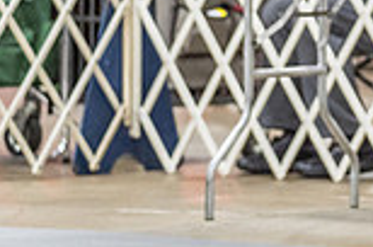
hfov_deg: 4.1
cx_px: 506
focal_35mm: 506
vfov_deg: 2.7
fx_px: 5232
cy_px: -54
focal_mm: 134
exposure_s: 1/160
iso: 2500
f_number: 2.8
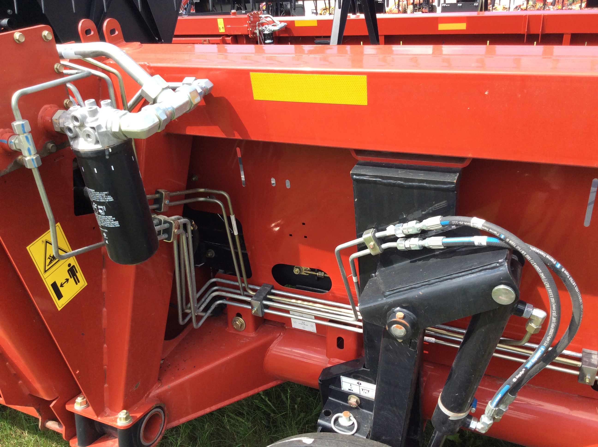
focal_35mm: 32
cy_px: 224
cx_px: 299
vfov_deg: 44.1
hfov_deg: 56.9
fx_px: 552
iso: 32
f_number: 2.4
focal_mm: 3.3
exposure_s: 1/280
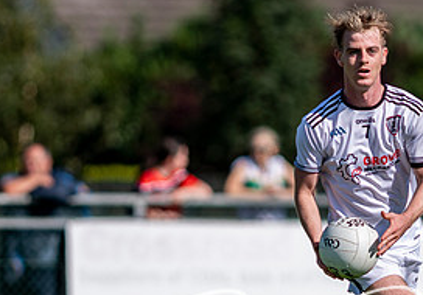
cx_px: 355
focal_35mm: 1125
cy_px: 258
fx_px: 13415
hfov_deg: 1.8
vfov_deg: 1.3
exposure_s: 1/2500
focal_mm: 300
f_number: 2.8
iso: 100
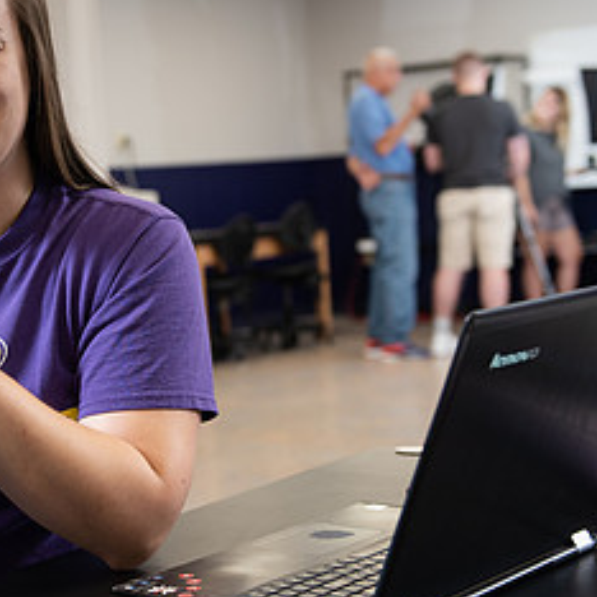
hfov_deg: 21.2
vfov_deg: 21.6
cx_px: 74
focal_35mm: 80
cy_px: 330
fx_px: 1561
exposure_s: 1/200
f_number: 3.5
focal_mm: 38
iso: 640
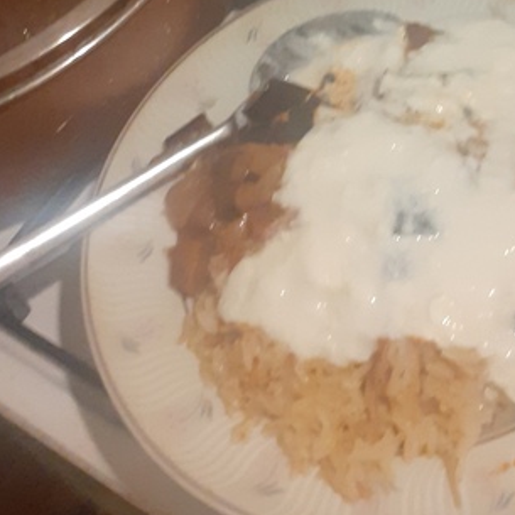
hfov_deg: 23.8
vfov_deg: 22.9
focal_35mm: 72
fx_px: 1212
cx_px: 377
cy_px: -15
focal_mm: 3.6
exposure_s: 1/25
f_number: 1.9
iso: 400
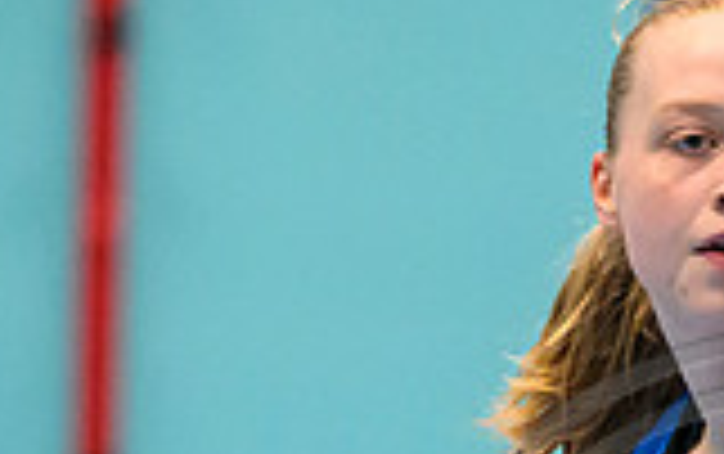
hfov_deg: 1.6
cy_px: 906
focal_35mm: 1332
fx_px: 26310
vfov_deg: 1.0
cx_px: 921
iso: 8000
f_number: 2.8
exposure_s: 1/1000
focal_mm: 200
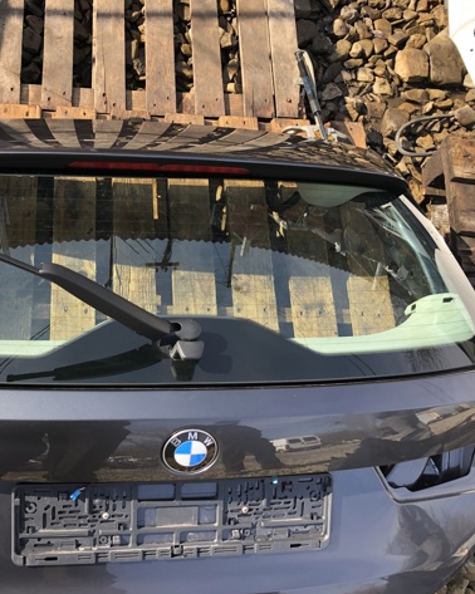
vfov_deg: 49.1
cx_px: 147
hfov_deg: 39.5
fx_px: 651
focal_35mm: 37
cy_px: 300
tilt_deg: -69.3
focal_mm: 4
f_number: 1.8
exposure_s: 1/432
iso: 20
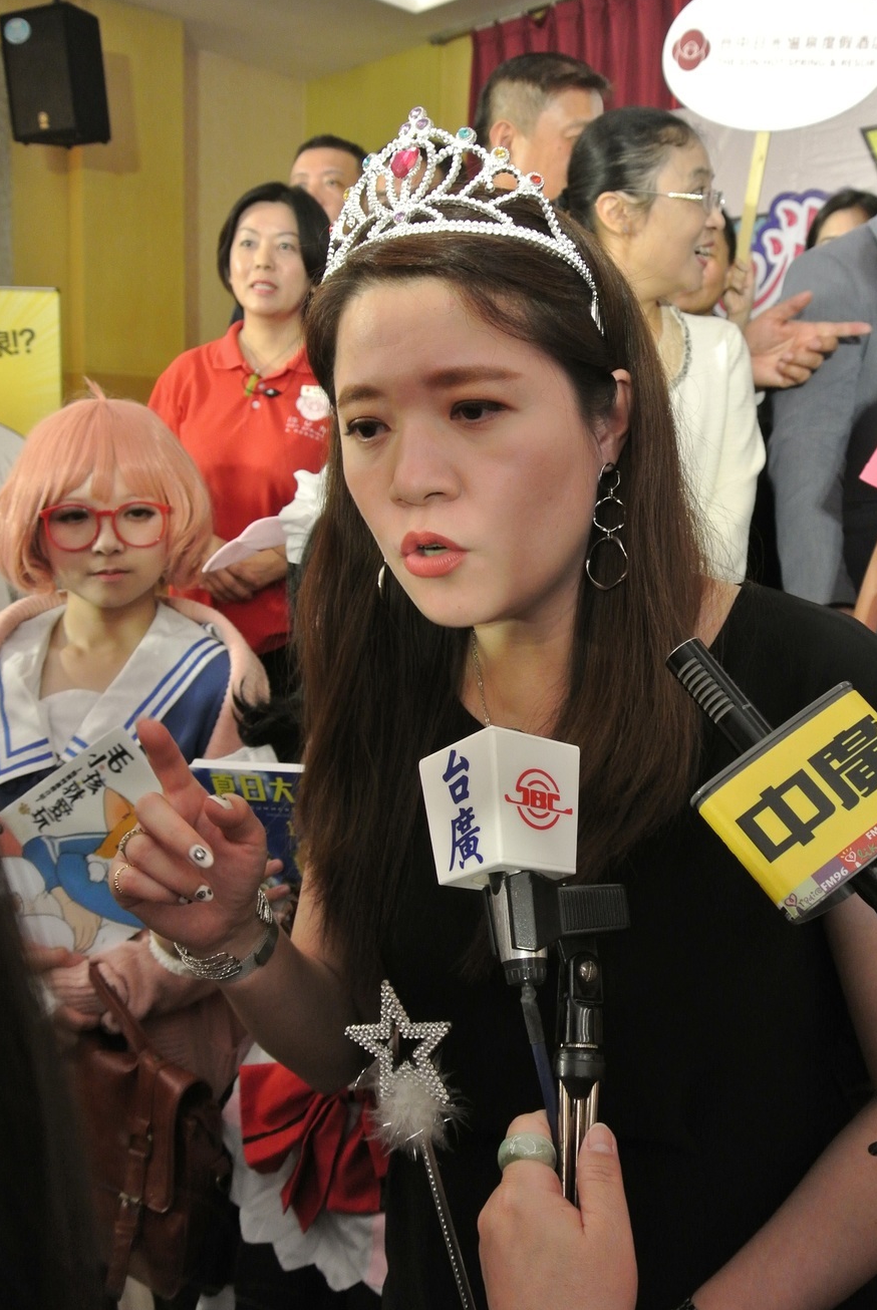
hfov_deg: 42.4
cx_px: 468
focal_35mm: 31
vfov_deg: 60.2
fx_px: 1130
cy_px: 634
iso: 560
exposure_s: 1/60
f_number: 3.5
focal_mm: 10
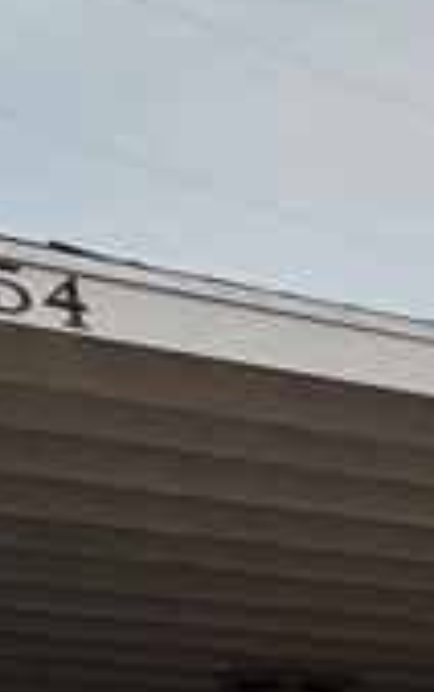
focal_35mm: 90
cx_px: 1523
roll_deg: +0.6
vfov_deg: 18.7
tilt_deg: -4.2
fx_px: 1699
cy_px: 1183
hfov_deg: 9.2
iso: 50
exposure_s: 1/306
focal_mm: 2.22
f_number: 2.2
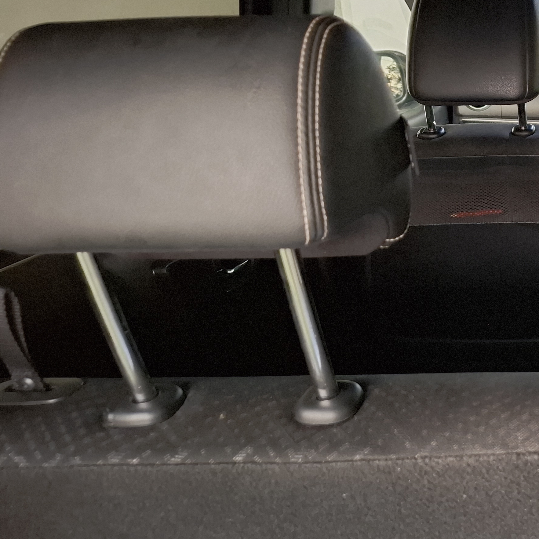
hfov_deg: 31.3
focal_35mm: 47
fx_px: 828
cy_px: 204
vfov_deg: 35.9
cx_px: 617
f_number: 1.8
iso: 800
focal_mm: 5.54
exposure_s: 1/24
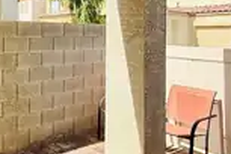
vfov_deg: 34.2
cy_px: 35
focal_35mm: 38
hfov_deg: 42.8
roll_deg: -0.6
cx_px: -6
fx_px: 244
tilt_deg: +0.2
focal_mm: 2.22
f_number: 2.2
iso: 50
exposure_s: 1/1167
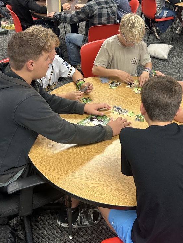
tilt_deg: -34.4
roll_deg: -3.5
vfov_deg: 51.1
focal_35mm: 36
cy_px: 101
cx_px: 109
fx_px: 254
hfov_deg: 39.5
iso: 125
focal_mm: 5.7
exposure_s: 1/60
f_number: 1.5
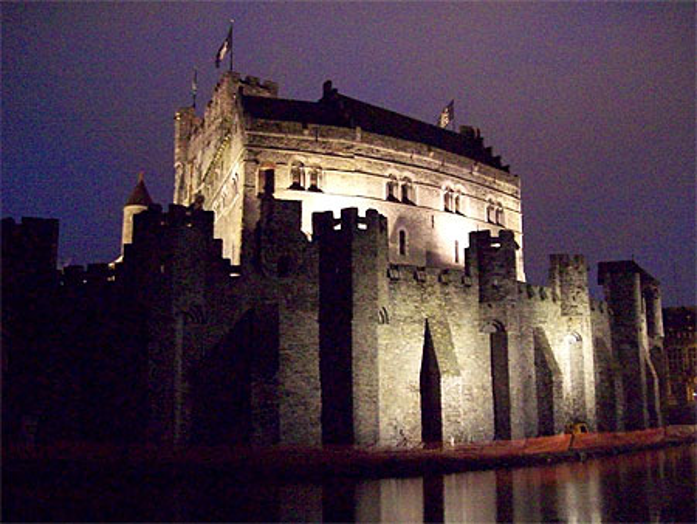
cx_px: 348
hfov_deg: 51.3
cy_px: 262
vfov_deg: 39.7
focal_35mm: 36
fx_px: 725
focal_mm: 6
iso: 1000
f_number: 2.7
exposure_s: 1/8
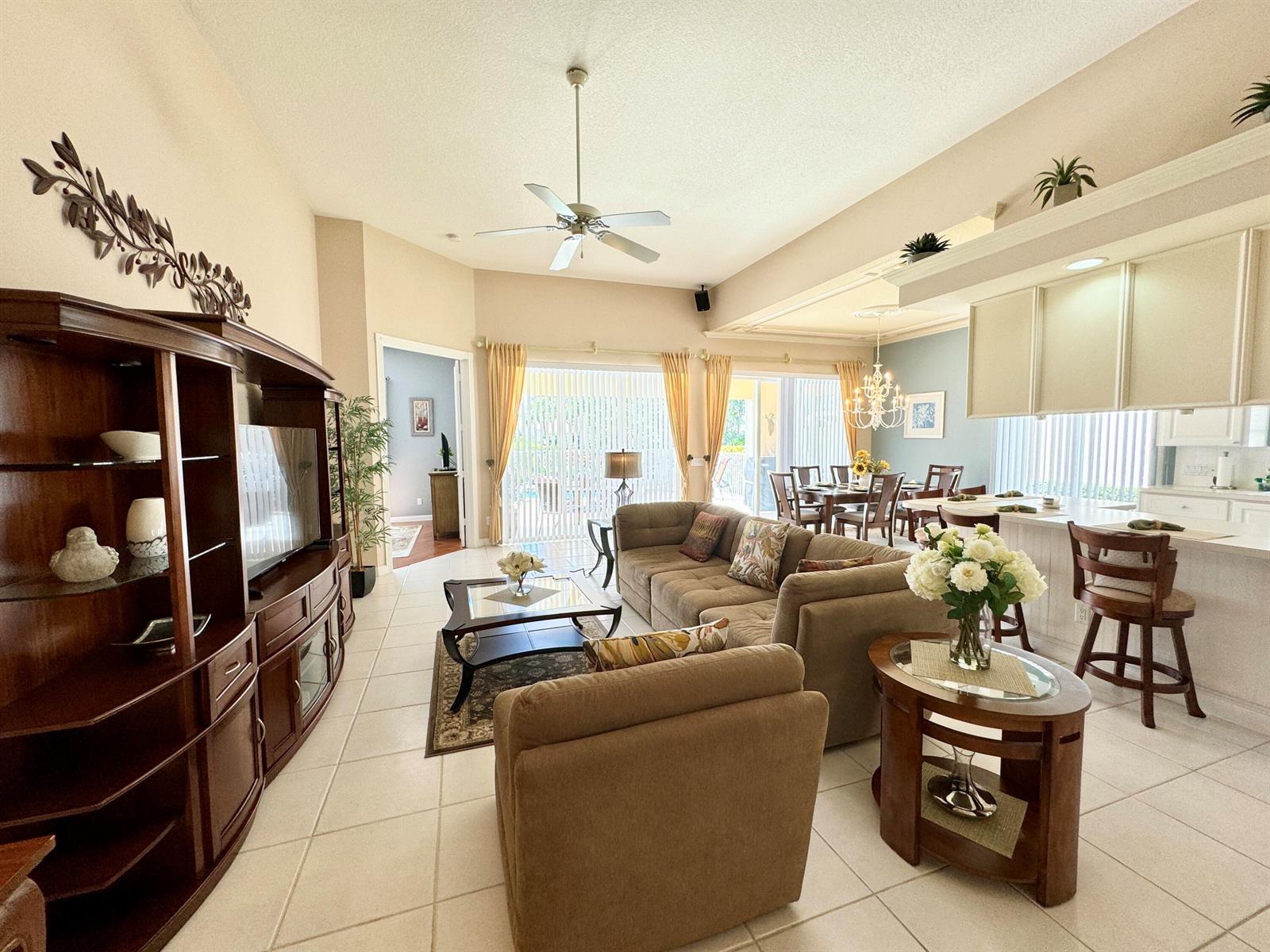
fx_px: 514
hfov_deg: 102.1
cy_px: 476
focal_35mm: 14
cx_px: 635
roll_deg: +0.3
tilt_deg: -4.5
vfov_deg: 85.7
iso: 100
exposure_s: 1/120
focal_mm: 2.22
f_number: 2.2
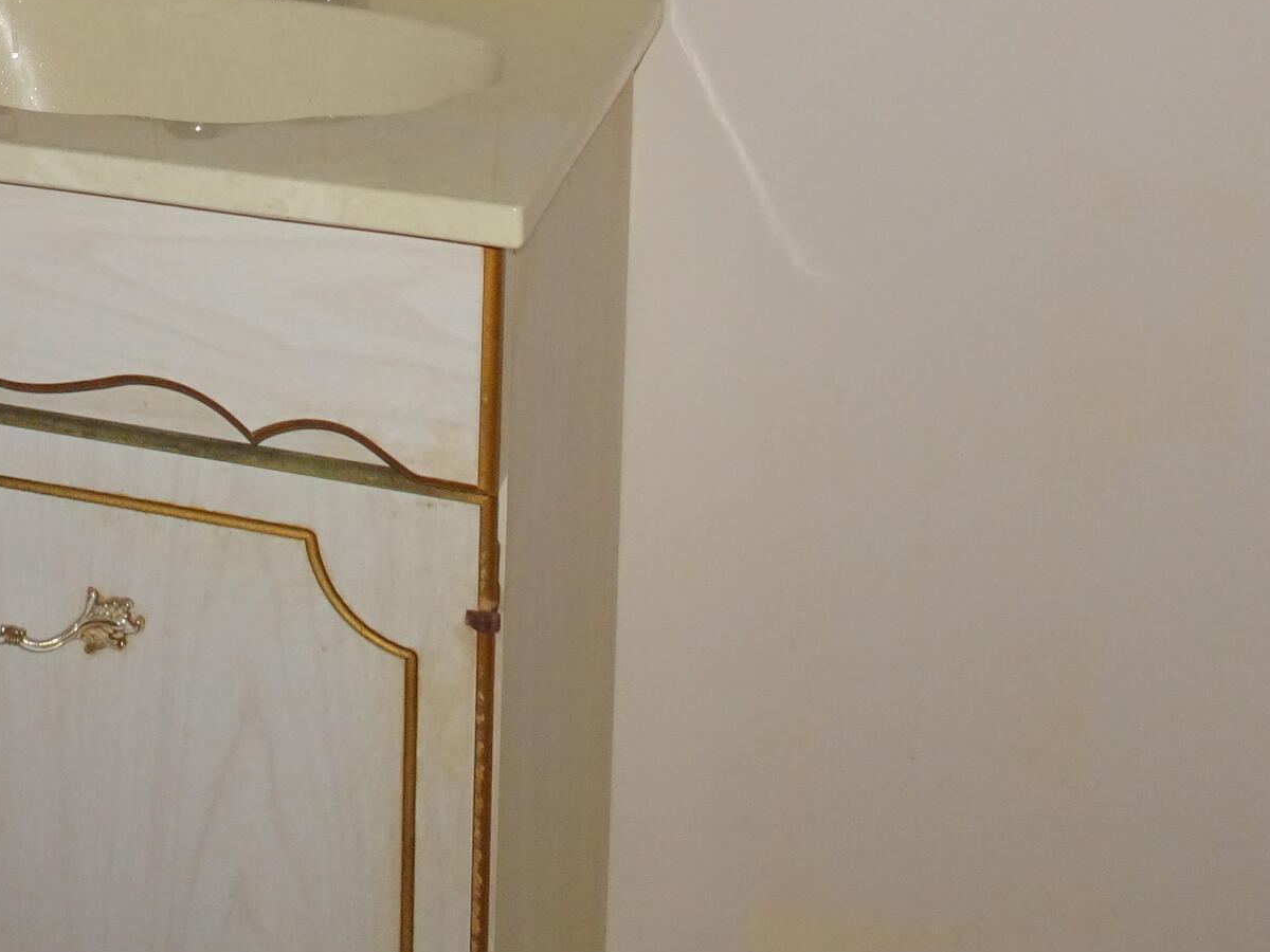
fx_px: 2201
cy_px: -212
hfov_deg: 30.5
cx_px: 90
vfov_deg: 22.4
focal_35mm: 60
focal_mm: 4.1
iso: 200
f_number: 3.5
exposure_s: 1/30
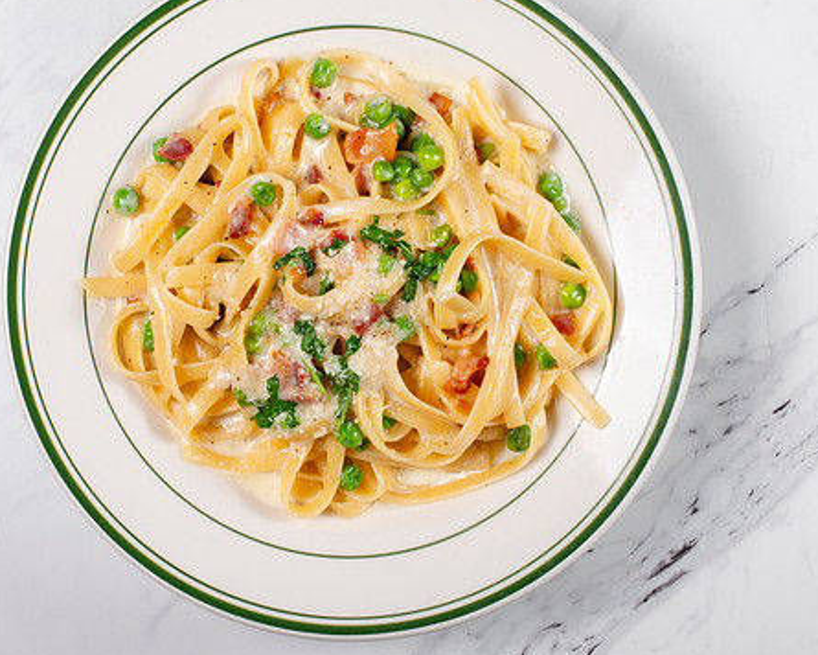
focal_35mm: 83
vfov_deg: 18.5
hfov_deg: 23.0
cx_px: 347
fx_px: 2009
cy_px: 344
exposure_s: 1/250
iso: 200
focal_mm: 50
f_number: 11
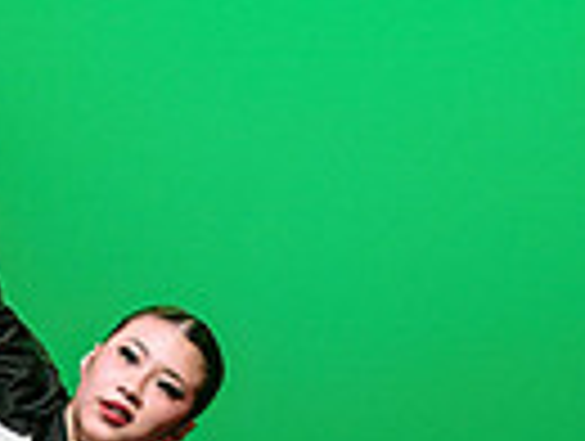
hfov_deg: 6.8
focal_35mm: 291
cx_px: 418
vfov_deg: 5.1
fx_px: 4927
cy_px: 730
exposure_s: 1/270
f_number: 2.8
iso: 2000
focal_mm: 62
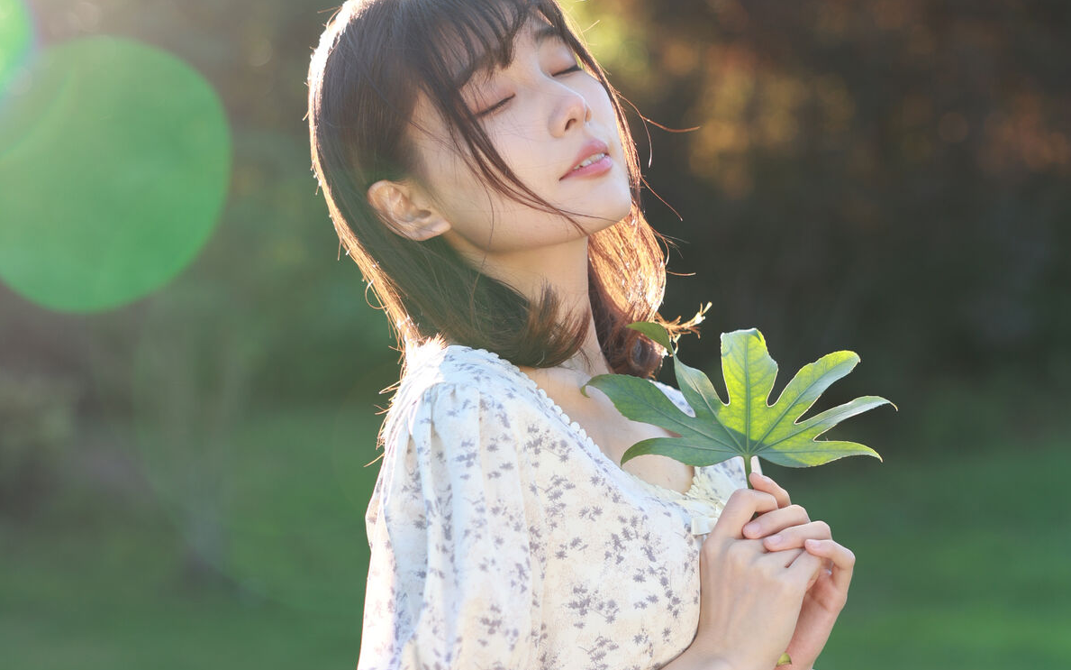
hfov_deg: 19.3
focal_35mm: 108
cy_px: 528
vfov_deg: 12.1
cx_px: 532
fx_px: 3152
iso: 100
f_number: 2.8
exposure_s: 1/200
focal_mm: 70
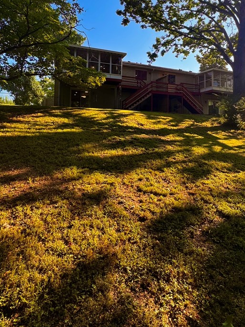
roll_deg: +0.1
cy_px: 119
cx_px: 134
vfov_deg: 77.3
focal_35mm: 21
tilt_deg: +3.3
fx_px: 198
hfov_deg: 63.3
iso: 40
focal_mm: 2.22
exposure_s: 1/418
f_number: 2.2
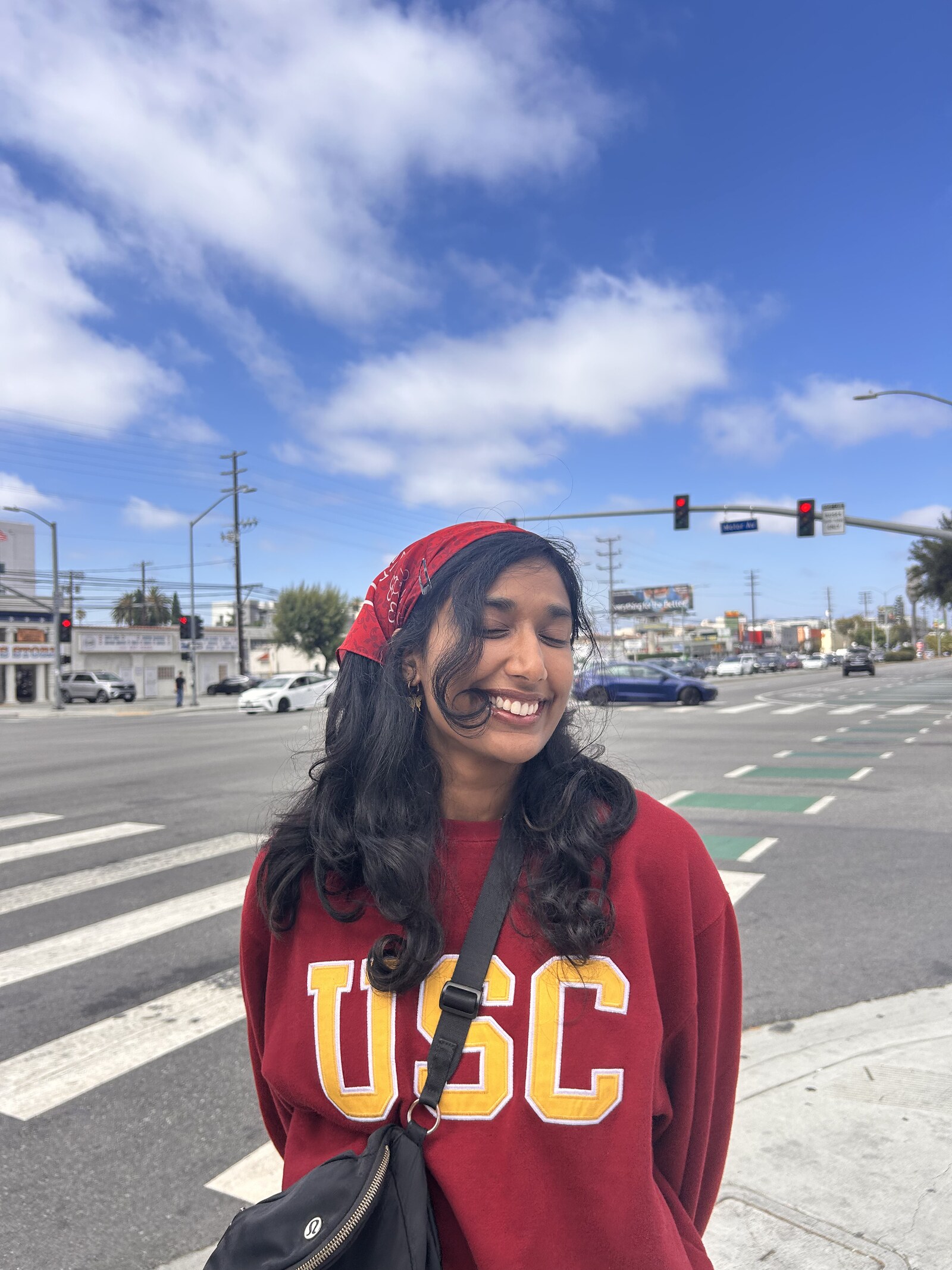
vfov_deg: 67.3
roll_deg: -1.2
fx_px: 953
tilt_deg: -2.2
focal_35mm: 26
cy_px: 635
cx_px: 476
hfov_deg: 53.1
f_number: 1.5
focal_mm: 5.7
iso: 50
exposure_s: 1/2208
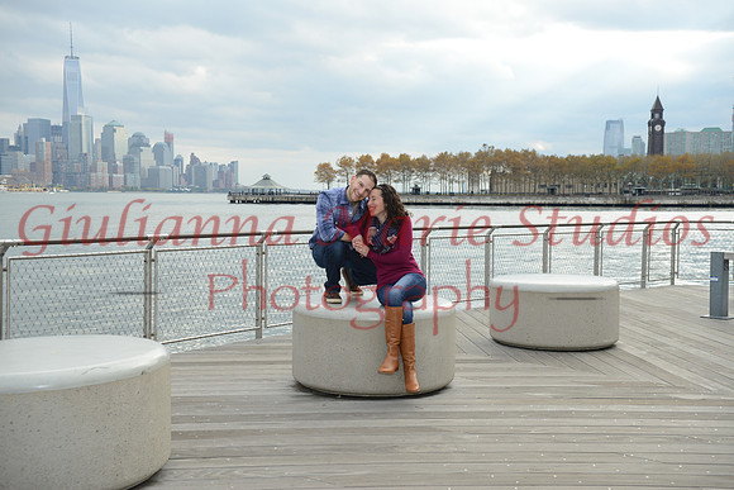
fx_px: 918
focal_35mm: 45
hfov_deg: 43.6
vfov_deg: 29.9
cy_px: 245
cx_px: 367
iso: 250
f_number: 7.1
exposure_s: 1/250
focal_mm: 45
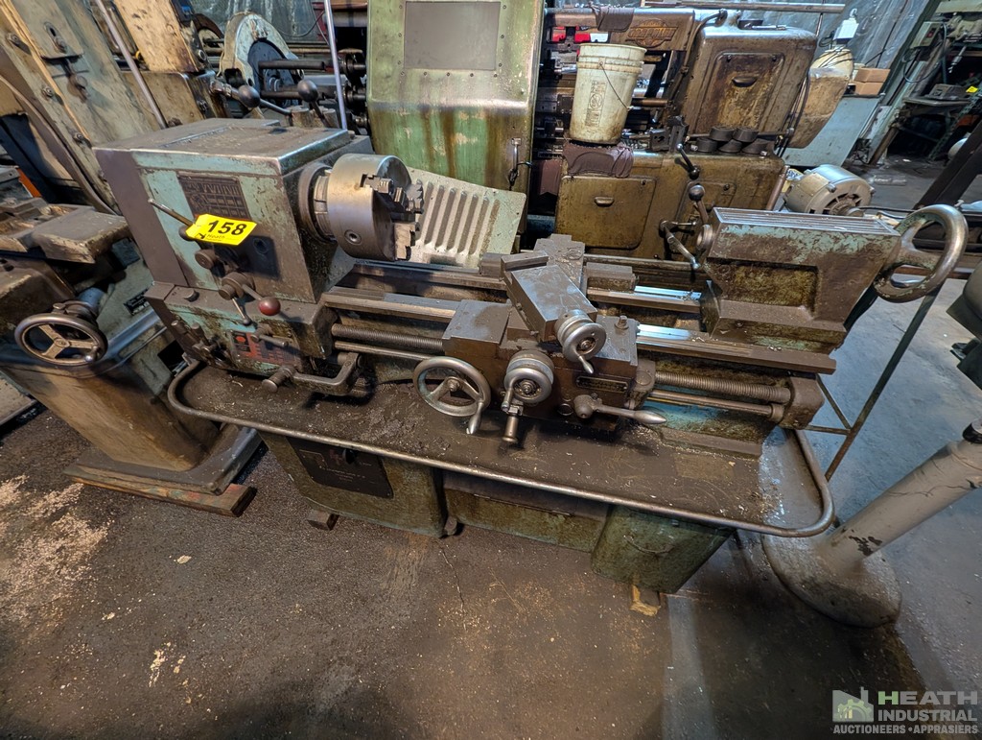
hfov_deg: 110.5
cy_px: 370
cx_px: 491
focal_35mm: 12
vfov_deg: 94.6
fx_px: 341
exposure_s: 1/30
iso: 187
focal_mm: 2.02
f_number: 1.7
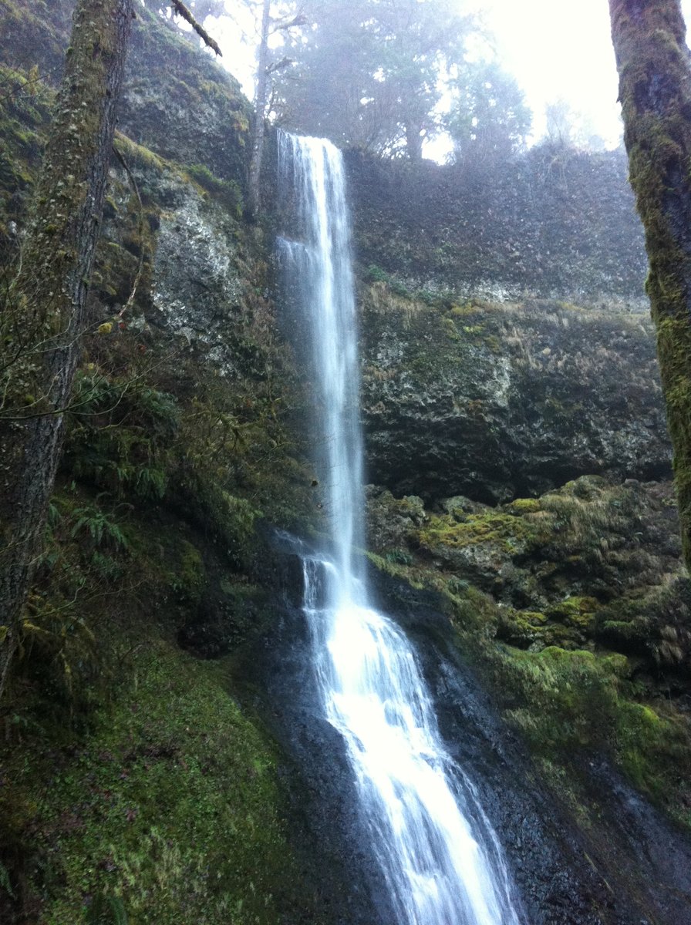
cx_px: 346
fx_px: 934
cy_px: 462
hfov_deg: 40.6
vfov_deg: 52.7
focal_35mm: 35
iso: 250
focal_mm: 3.85
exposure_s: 1/15
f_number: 2.8
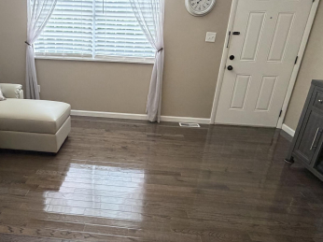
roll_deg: -2.0
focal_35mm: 27
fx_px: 252
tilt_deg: -20.9
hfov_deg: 64.0
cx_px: 113
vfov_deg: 51.3
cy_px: 125
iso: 250
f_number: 2.2
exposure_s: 1/60
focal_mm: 2.22
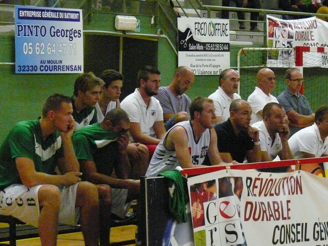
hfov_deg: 14.4
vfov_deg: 10.8
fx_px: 1298
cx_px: 202
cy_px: 128
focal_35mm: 137
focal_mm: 21.7
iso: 1600
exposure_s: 1/160
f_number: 3.2
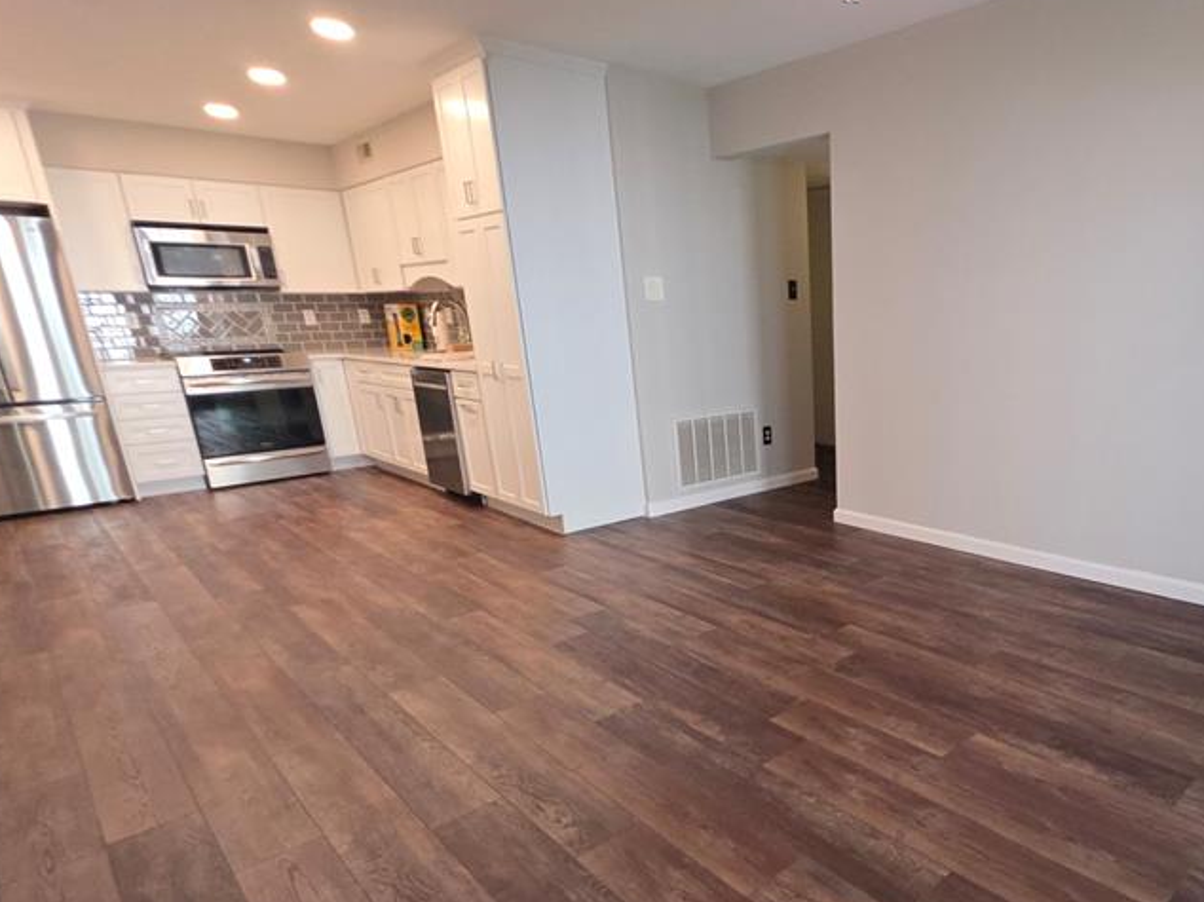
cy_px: 556
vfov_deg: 62.6
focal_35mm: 21
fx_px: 730
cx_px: 853
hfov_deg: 75.1
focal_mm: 2.2
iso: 160
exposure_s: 1/60
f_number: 1.9
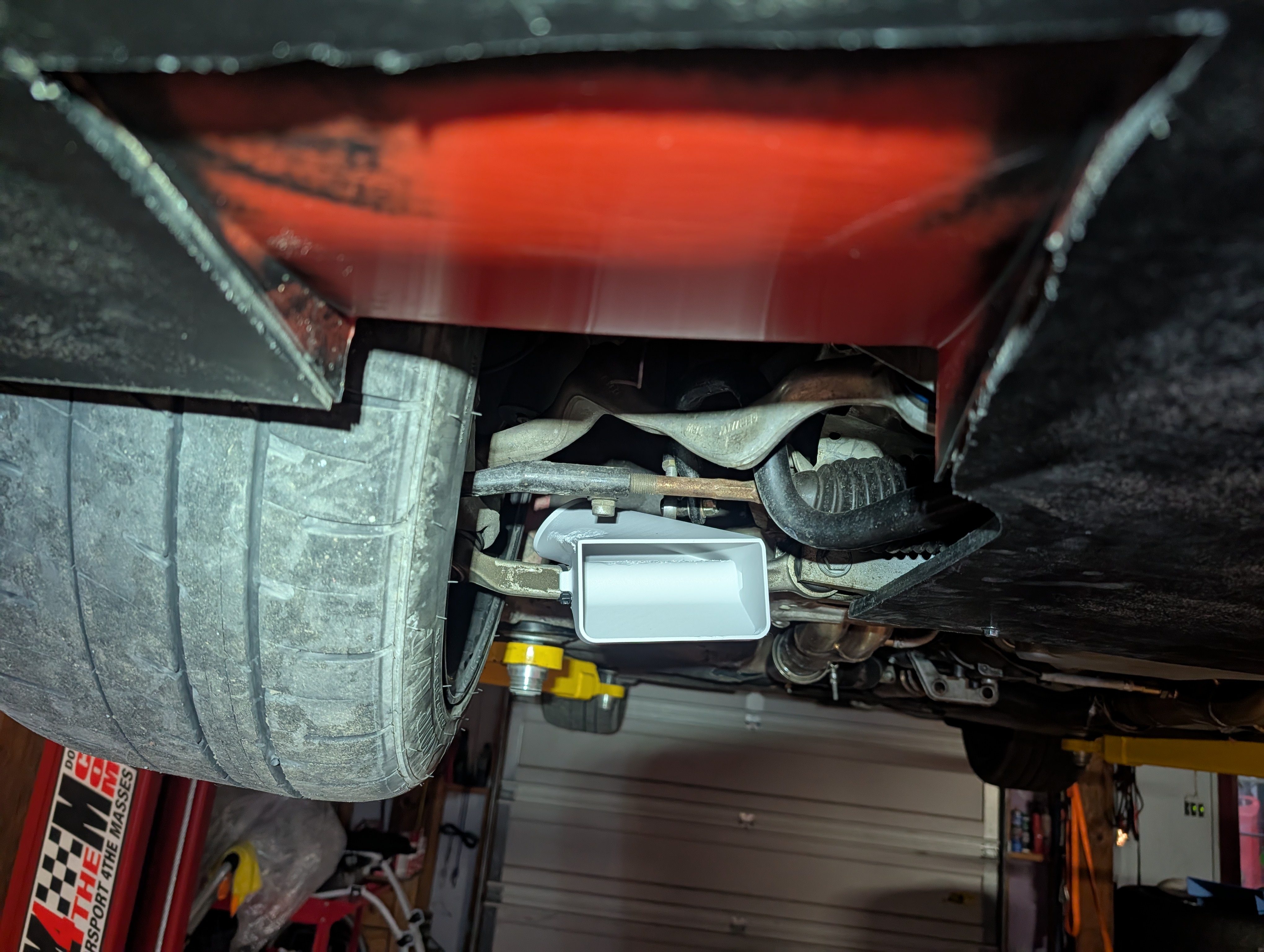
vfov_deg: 56.9
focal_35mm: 24
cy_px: 476
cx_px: 632
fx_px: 878
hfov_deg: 71.5
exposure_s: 1/60
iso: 414
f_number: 1.68
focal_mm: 6.9
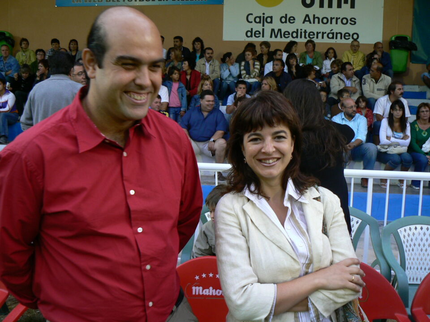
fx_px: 447
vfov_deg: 39.7
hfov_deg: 51.4
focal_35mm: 36
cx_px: 215
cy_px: 161
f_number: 2.8
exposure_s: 1/15
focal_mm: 6
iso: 100
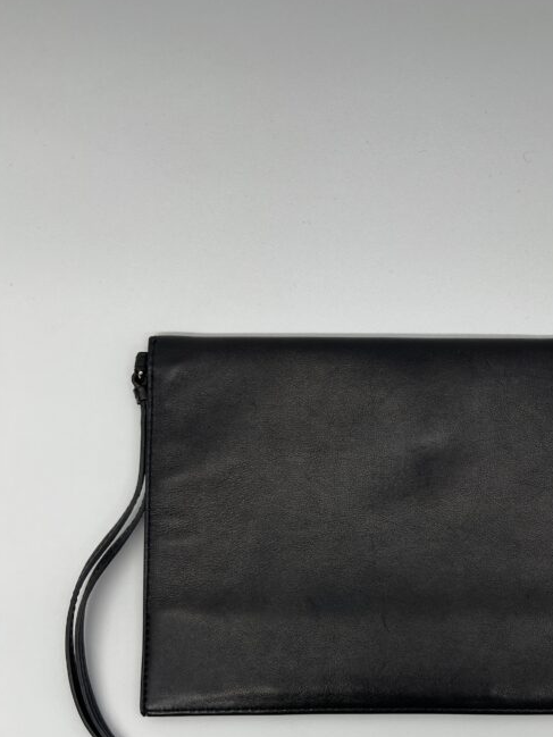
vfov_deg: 44.6
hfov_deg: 34.3
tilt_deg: -79.5
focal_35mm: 41
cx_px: 425
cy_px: 531
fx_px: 873
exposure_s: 1/200
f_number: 1.5
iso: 40
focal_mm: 5.7
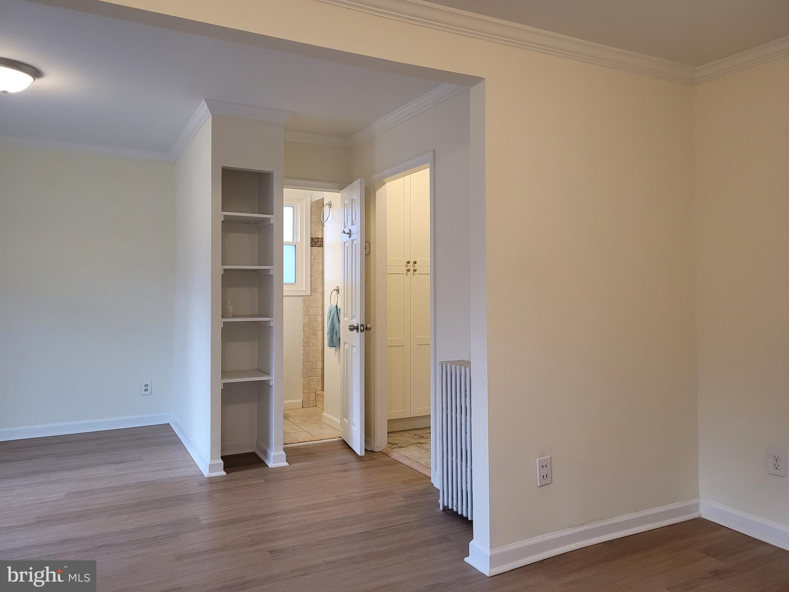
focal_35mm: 26
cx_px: 394
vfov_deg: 53.1
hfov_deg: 67.3
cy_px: 296
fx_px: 593
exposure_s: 1/119
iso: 250
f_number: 1.8
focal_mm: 5.4
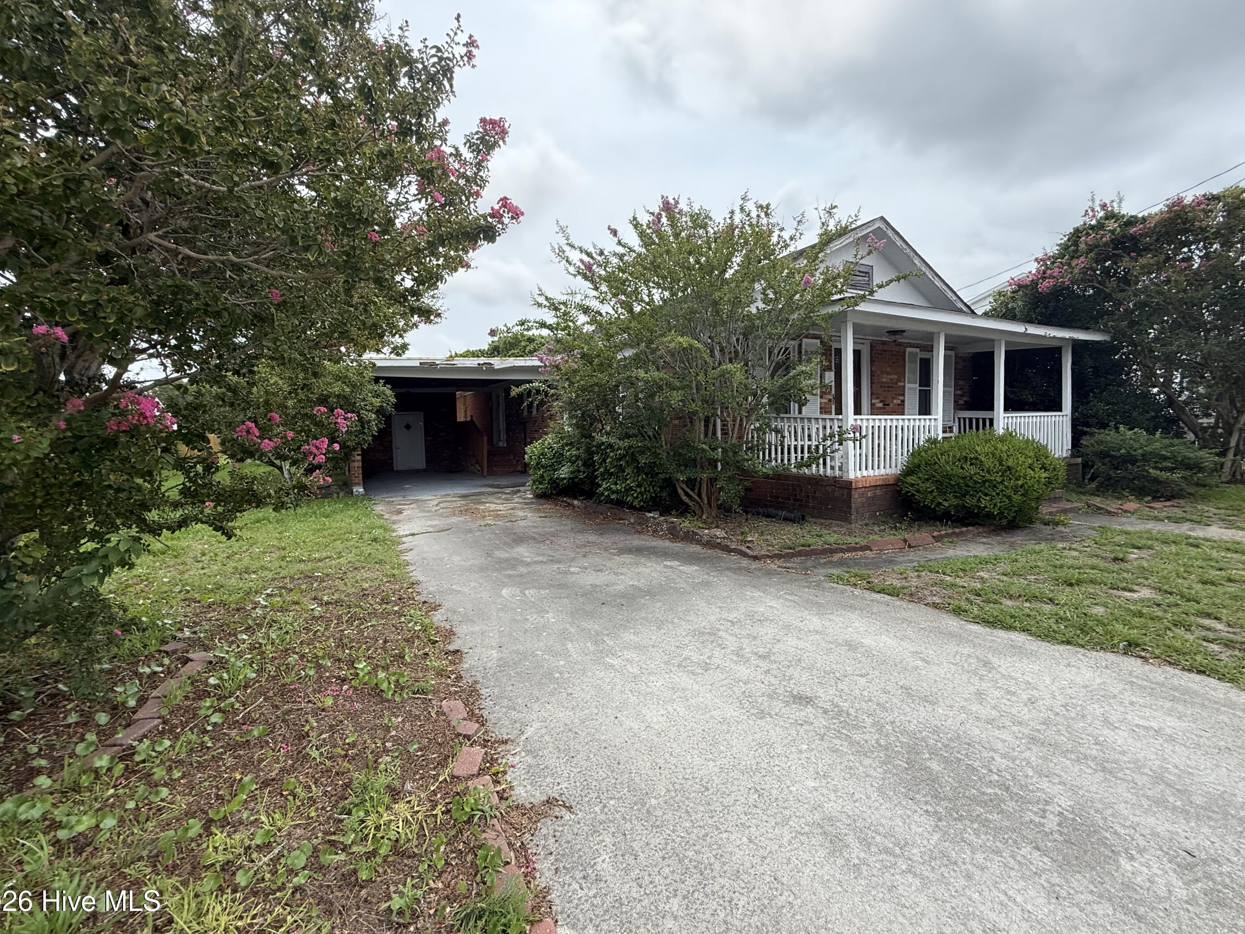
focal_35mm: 15
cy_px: 447
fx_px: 539
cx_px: 614
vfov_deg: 81.7
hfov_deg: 98.2
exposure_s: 1/1087
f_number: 2.2
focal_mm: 2.22
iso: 64
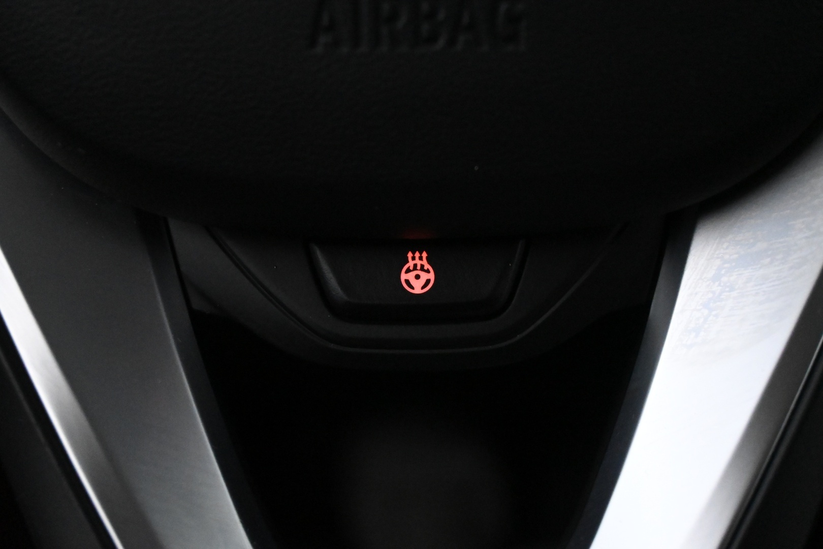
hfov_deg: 37.9
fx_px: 1200
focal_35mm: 52
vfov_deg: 25.8
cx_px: 412
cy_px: 274
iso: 7200
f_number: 5.3
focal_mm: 35
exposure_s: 1/60
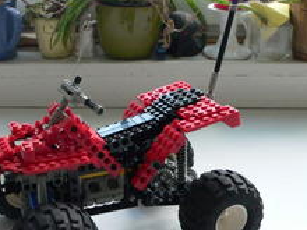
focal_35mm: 59
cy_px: 141
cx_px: 107
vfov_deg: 24.8
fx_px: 523
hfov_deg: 32.5
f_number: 4
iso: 400
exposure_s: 1/100
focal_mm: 6
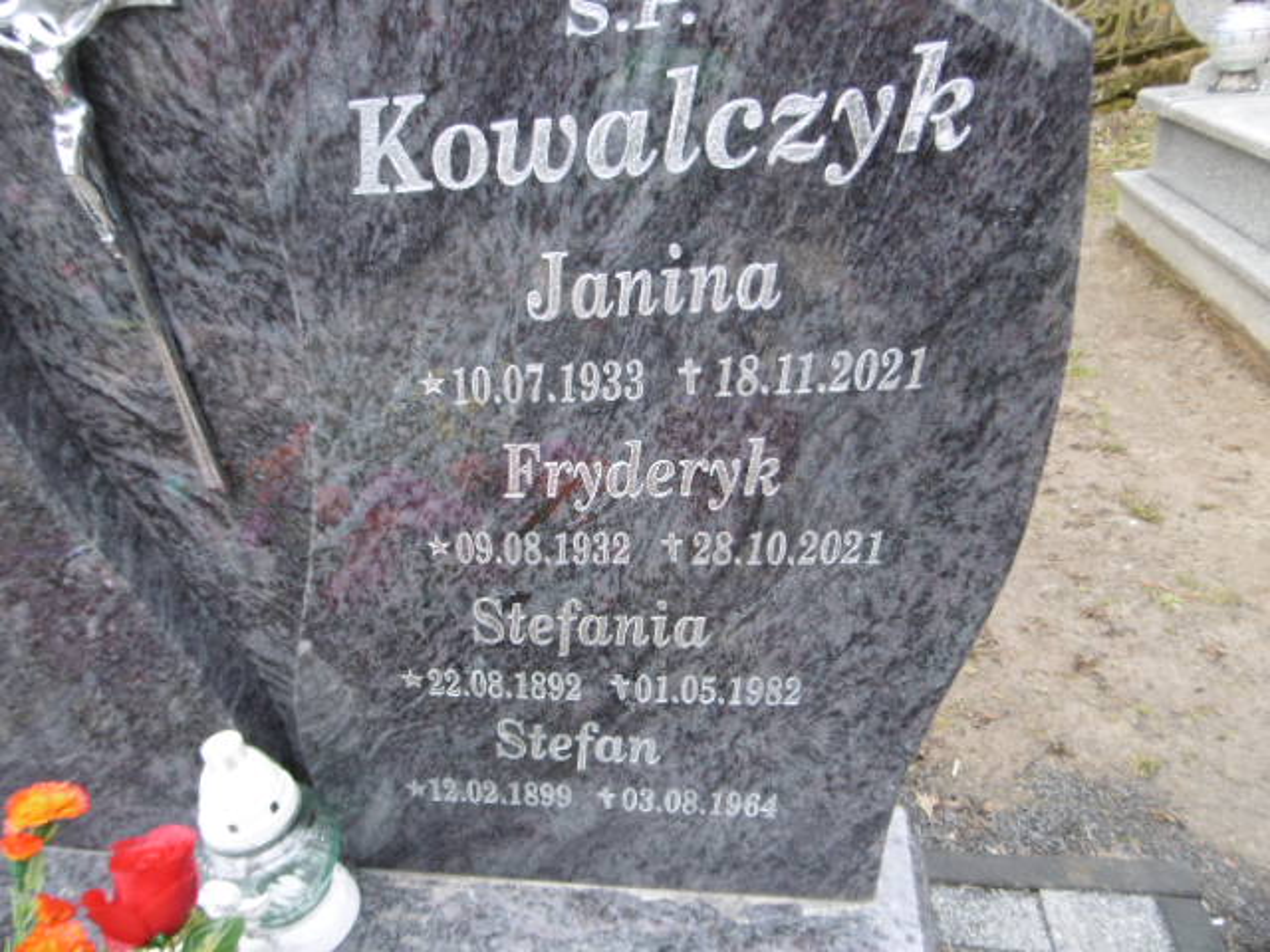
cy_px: 476
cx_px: 635
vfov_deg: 56.8
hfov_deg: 71.6
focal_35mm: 24
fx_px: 881
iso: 100
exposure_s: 1/60
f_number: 3.1
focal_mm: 4.3
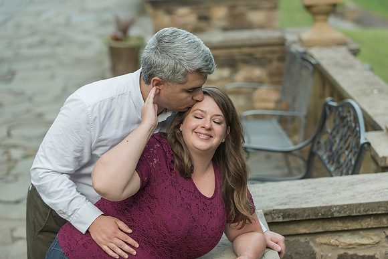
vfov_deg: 13.1
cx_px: 208
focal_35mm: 105
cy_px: 120
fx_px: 1131
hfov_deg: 19.5
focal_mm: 98
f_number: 3.2
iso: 800
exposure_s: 1/640
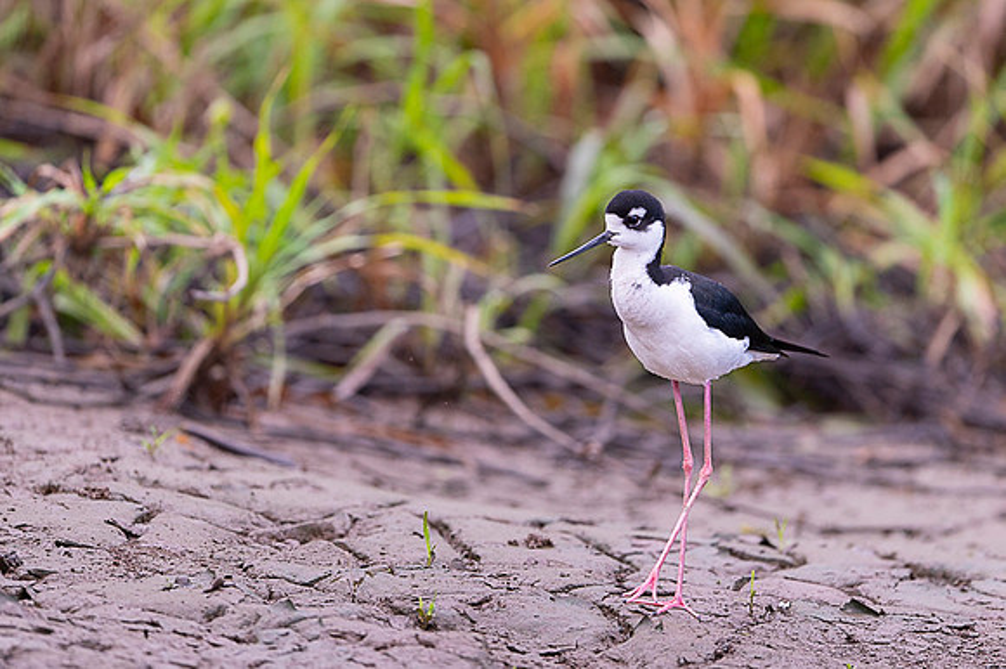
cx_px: 500
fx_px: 15526
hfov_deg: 3.7
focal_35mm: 556
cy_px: 312
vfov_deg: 2.5
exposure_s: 1/640
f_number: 4
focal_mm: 500
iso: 800
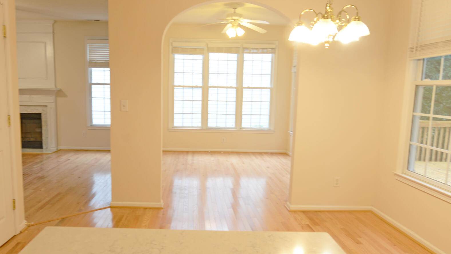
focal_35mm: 28
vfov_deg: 41.4
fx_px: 335
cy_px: 140
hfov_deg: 67.6
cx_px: 196
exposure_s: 1/6
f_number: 6.3
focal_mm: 14
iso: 100
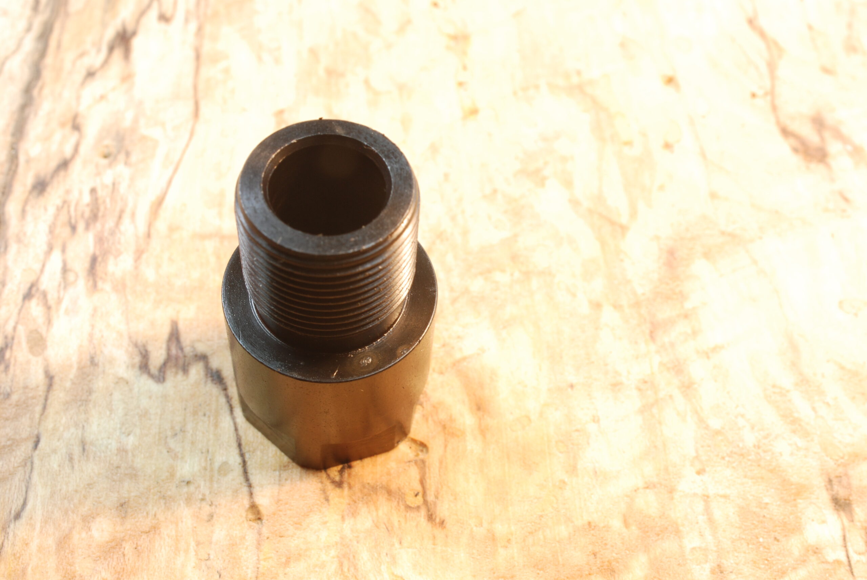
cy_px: 290
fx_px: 1447
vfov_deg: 22.7
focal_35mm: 60
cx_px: 434
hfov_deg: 33.4
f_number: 22
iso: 200
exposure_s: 1/4
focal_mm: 40
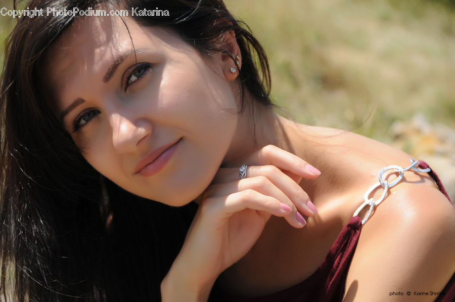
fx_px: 1230
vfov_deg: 14.0
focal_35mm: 98
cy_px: 151
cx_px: 228
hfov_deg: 21.0
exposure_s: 1/640
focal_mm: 65
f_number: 5
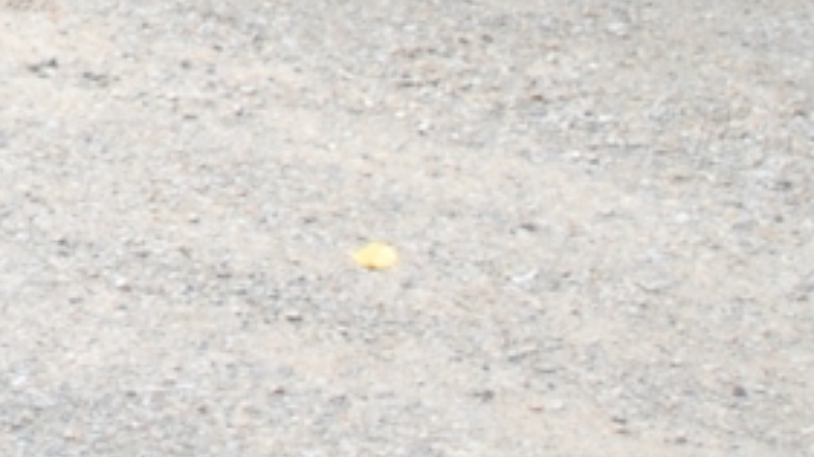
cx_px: -1053
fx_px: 6065
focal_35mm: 281
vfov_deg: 4.1
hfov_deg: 7.3
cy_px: -1044
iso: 250
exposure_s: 1/30
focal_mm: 28
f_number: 4.5
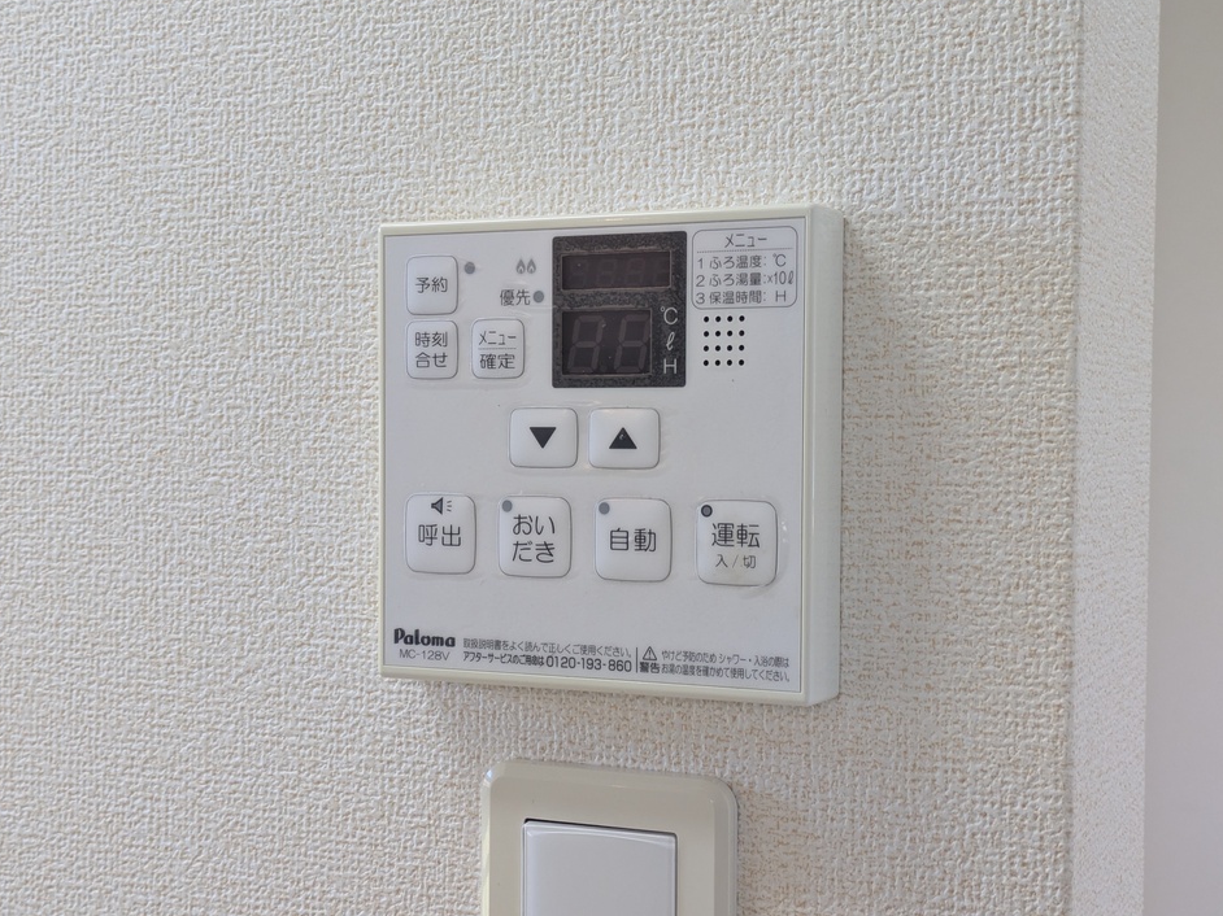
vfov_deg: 28.0
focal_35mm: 52
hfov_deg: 36.8
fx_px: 1837
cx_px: 604
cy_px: 450
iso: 73
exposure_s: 1/60
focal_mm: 5.43
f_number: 1.89
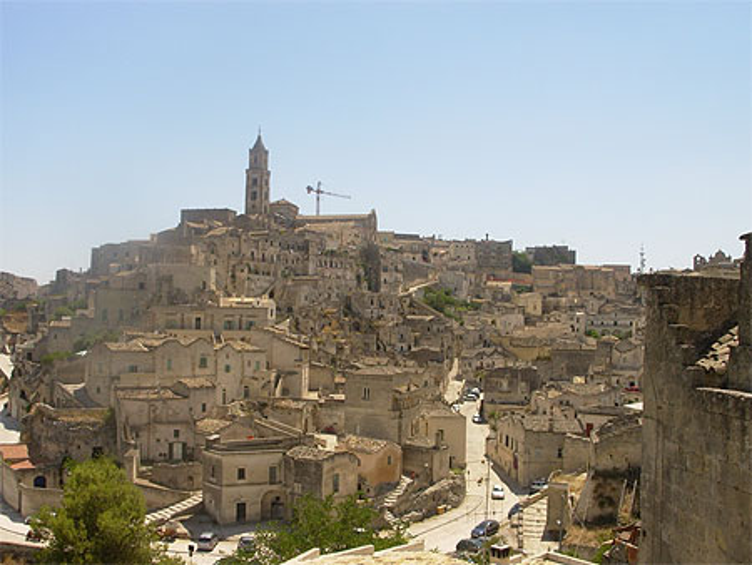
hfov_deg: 49.0
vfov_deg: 37.8
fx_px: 826
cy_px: 282
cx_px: 376
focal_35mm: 38
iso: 50
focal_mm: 6.3
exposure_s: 1/497
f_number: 4.9
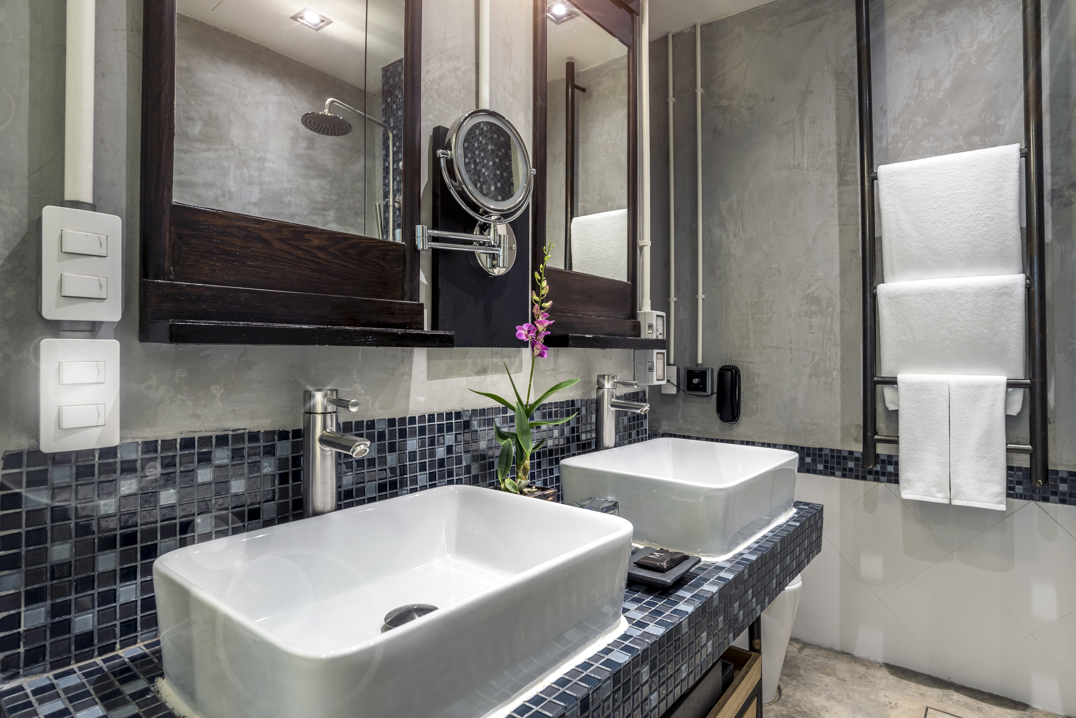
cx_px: 538
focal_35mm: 19
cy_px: 359
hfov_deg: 86.9
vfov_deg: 64.6
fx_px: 568
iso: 200
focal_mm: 19
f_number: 8
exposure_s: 1/1.67
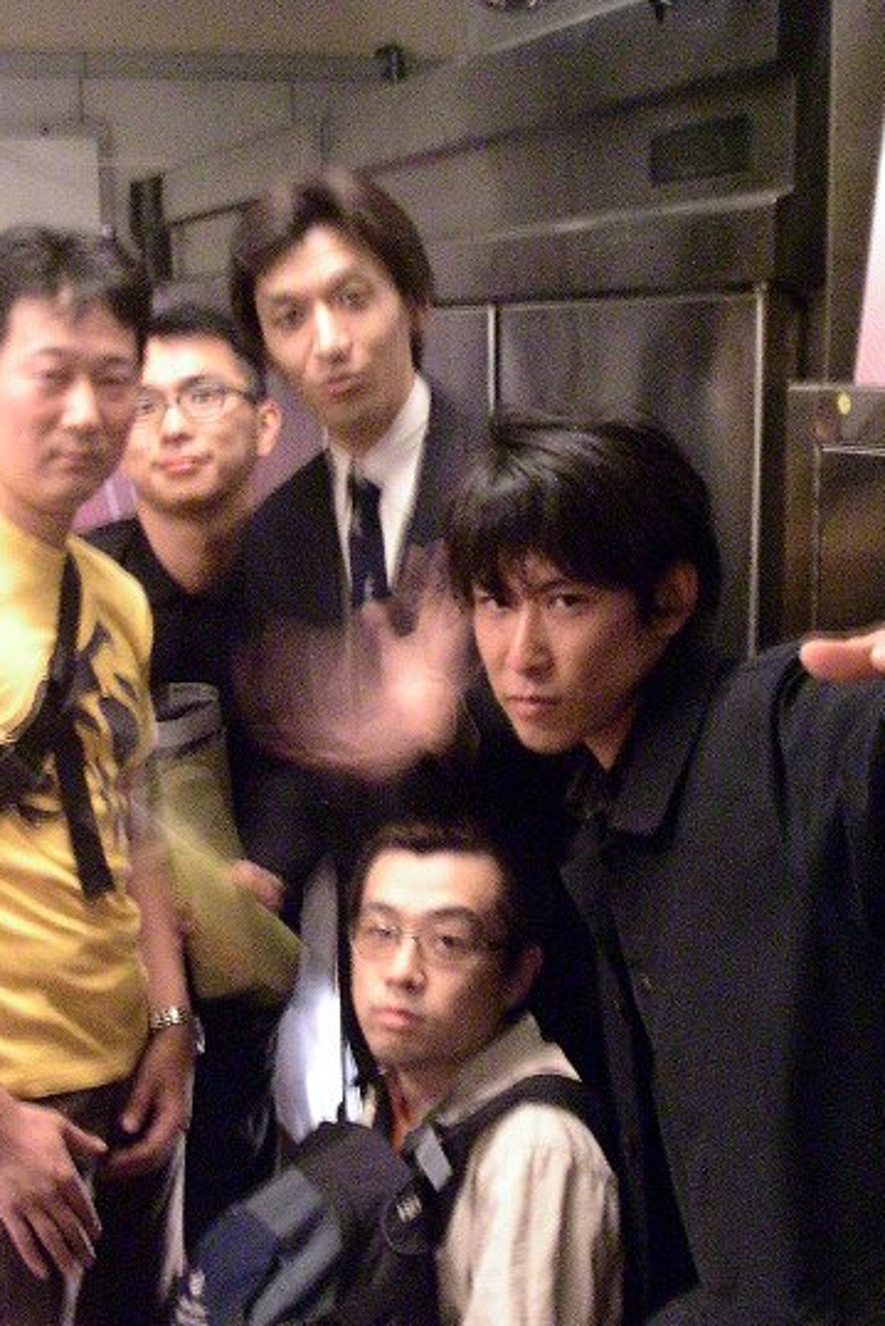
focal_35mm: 47
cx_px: 367
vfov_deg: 41.8
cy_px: 779
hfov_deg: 28.6
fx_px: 1732
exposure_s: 1/1.6
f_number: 2.8
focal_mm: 6
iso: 400
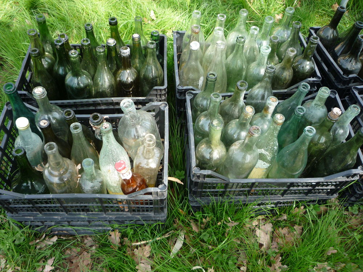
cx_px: 182
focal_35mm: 30
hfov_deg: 60.0
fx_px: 315
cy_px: 136
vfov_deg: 46.8
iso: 100
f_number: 3.3
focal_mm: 5.2
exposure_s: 1/100
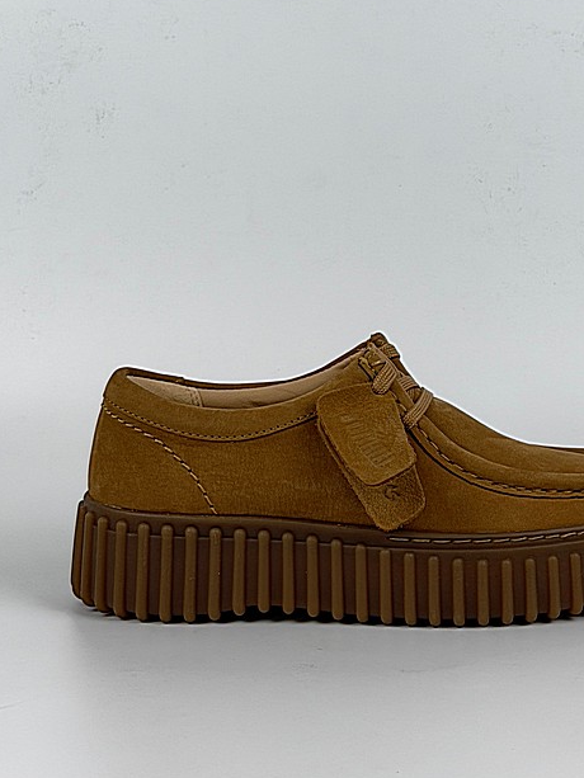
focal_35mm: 94
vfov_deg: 20.7
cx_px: 366
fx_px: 2114
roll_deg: +0.2
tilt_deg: -4.9
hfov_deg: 15.7
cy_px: 214
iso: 50
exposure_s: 1/168
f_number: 1.78
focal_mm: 6.76
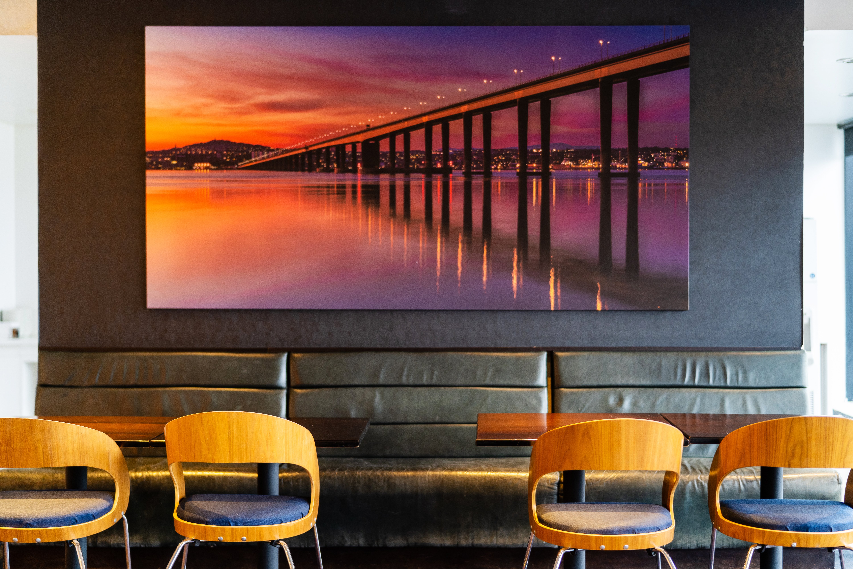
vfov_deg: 27.0
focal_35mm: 50
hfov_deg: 39.6
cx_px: 426
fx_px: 1185
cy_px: 284
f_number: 1.8
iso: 640
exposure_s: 1/50
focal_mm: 50
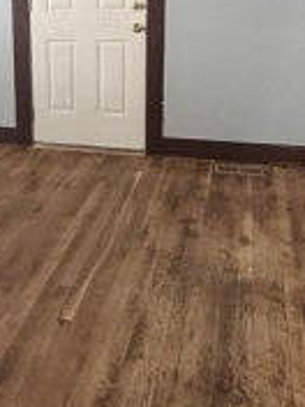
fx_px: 623
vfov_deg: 35.2
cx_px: -12
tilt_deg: -12.2
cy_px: 94
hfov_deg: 25.9
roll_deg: +2.3
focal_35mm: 53
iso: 400
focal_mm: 2.22
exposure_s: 1/60
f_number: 2.2
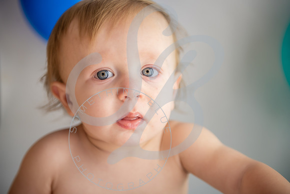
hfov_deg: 28.6
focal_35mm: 71
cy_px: 97
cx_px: 144
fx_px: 570
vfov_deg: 19.3
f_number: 2.8
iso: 320
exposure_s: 1/200
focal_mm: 70
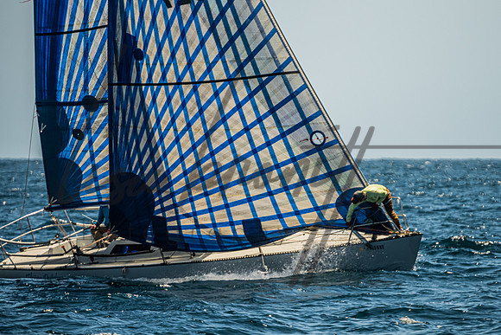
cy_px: 113
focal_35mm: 532
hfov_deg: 3.9
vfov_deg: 2.6
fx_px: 7408
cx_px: 333
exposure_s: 1/1000
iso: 320
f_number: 5.6
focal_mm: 400
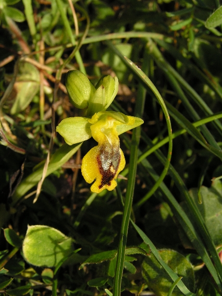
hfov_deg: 21.9
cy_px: 148
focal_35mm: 67
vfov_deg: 29.0
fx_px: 573
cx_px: 111
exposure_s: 1/200
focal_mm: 11.1
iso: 50
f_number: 5.6
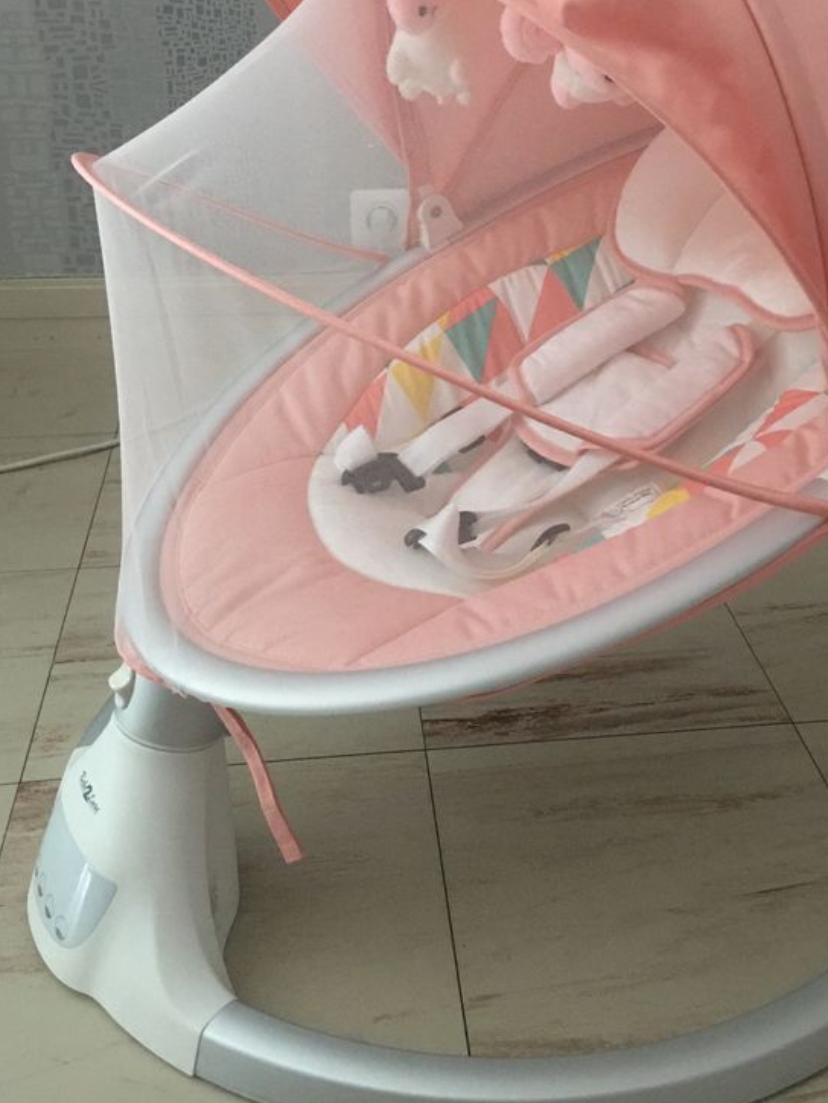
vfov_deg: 46.4
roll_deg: -2.2
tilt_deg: -23.2
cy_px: 421
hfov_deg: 35.8
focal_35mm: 40
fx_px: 1275
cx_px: 505
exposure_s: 1/8
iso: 160
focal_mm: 4.15
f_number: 2.2
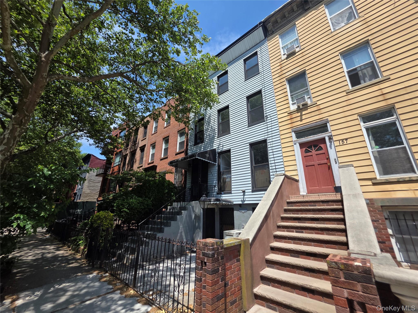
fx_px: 157
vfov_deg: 89.9
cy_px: 156
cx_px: 209
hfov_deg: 106.2
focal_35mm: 13
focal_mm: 2.2
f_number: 1.9
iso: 40
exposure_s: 1/1654
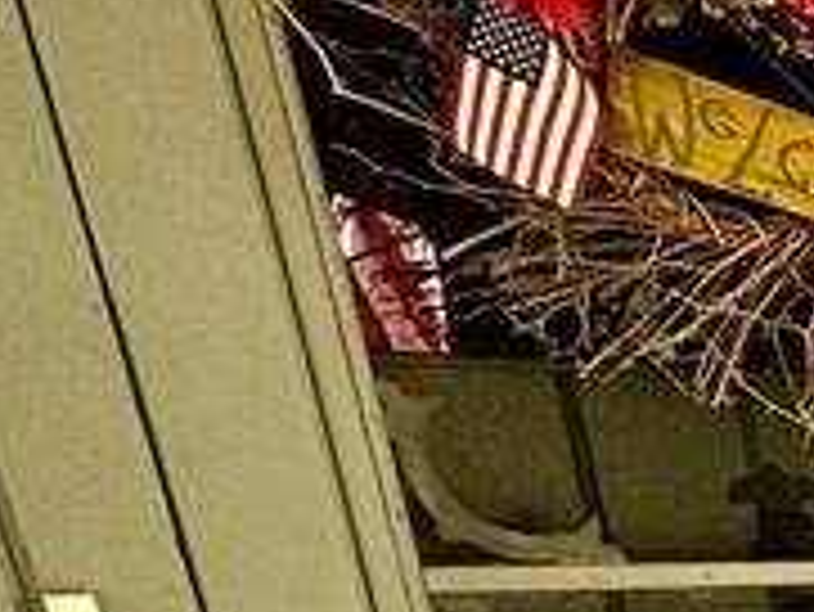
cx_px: 2042
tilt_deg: -19.8
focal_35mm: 79
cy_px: 1116
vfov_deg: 15.8
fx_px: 1859
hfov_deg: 14.2
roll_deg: -1.9
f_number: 2.2
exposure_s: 1/99
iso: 80
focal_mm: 2.22
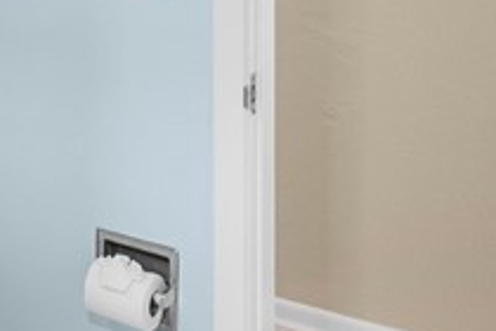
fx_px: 854
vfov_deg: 20.3
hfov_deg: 29.4
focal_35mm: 62
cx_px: -44
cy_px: -85
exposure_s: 1/8
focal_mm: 12
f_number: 11
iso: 2000
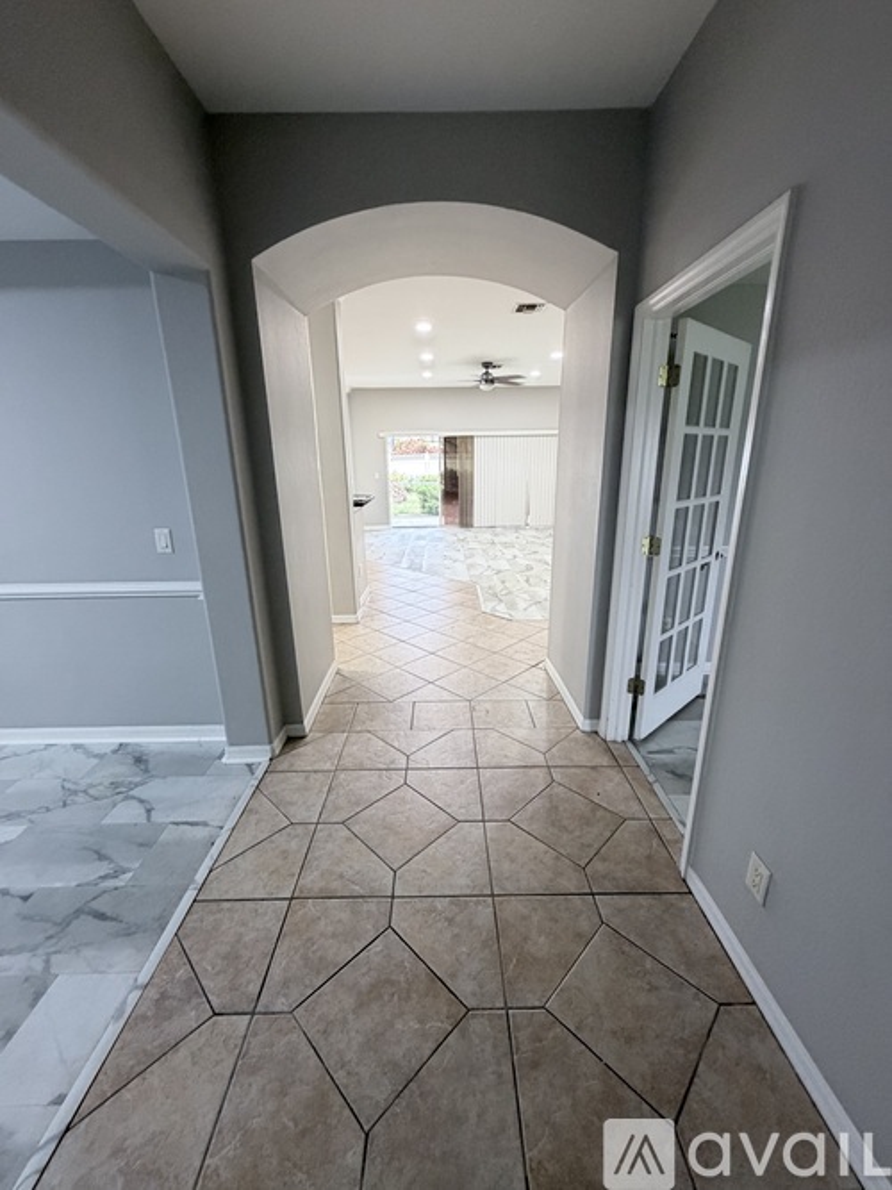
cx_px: 446
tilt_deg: -15.8
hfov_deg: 85.7
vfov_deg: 102.1
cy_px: 595
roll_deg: +1.1
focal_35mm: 14
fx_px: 481
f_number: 2.2
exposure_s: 1/60
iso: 400
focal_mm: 2.22
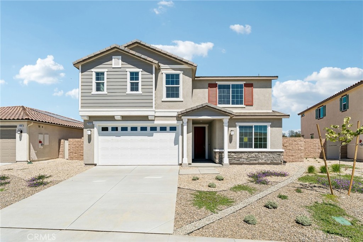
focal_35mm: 16
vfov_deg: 73.7
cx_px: 182
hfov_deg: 96.8
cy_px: 121
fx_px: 161
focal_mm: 16
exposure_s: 1/800
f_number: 8
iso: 100
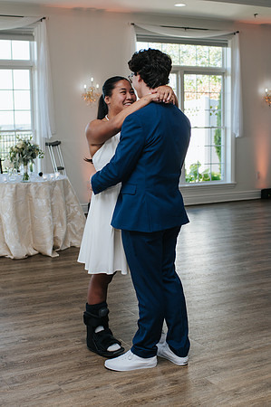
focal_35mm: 53
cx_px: 114
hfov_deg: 25.6
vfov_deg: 37.8
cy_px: 204
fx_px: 595
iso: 200
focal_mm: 35
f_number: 3.2
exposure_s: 1/200
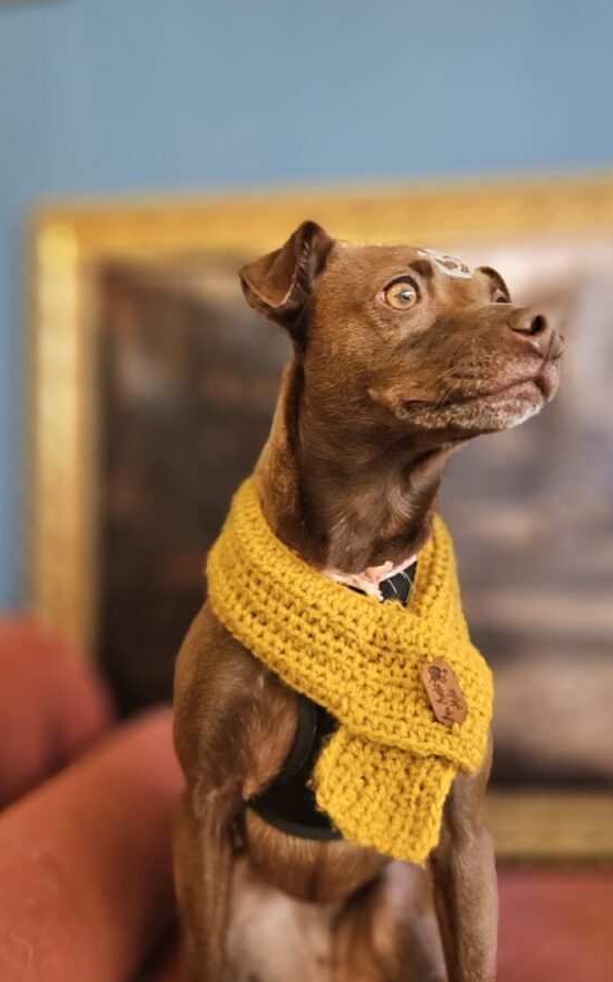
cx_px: 392
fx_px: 749
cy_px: 433
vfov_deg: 66.3
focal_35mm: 28
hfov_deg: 44.1
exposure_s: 1/120
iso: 640
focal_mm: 5.4
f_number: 1.8
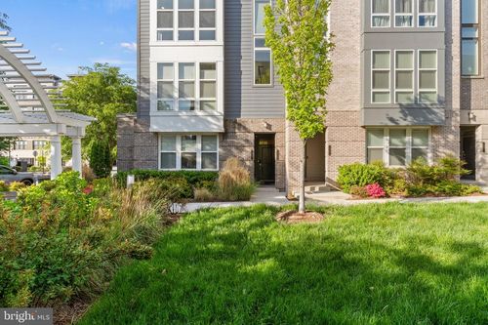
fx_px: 230
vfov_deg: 70.4
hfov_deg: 93.3
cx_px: 244
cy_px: 162
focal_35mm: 17
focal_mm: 17
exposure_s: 1/80
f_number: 9
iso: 320
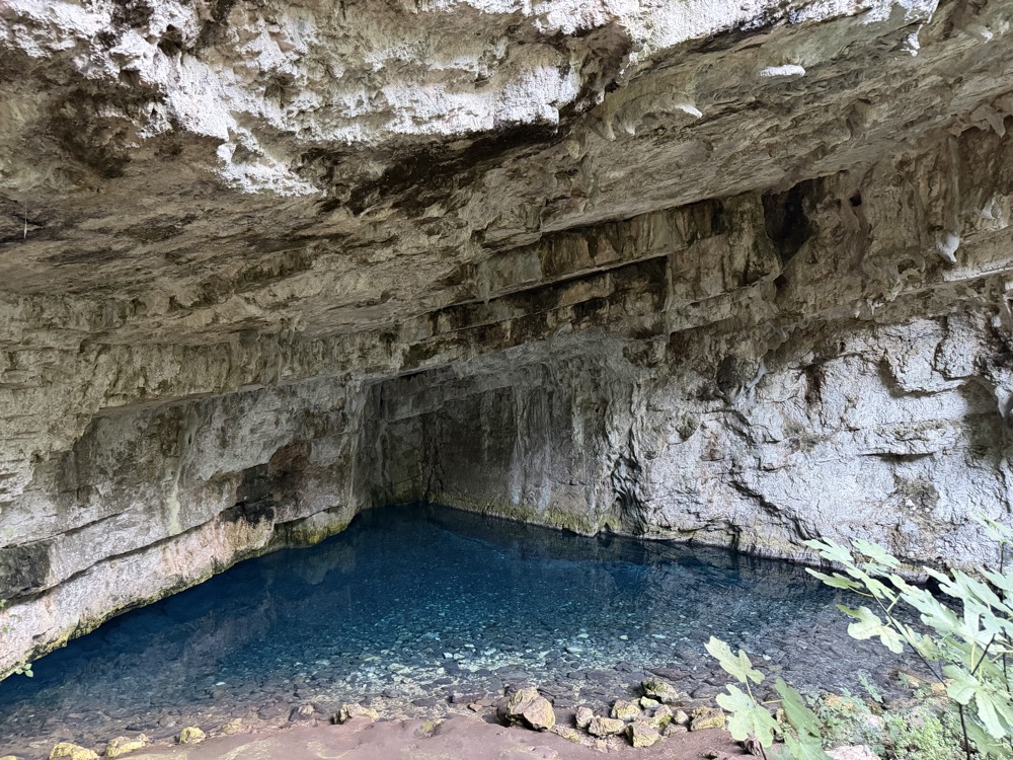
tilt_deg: -3.5
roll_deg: -0.8
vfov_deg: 56.8
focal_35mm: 24
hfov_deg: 71.6
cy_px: 380
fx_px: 702
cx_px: 506
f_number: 1.78
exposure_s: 1/40
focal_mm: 6.76
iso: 1000
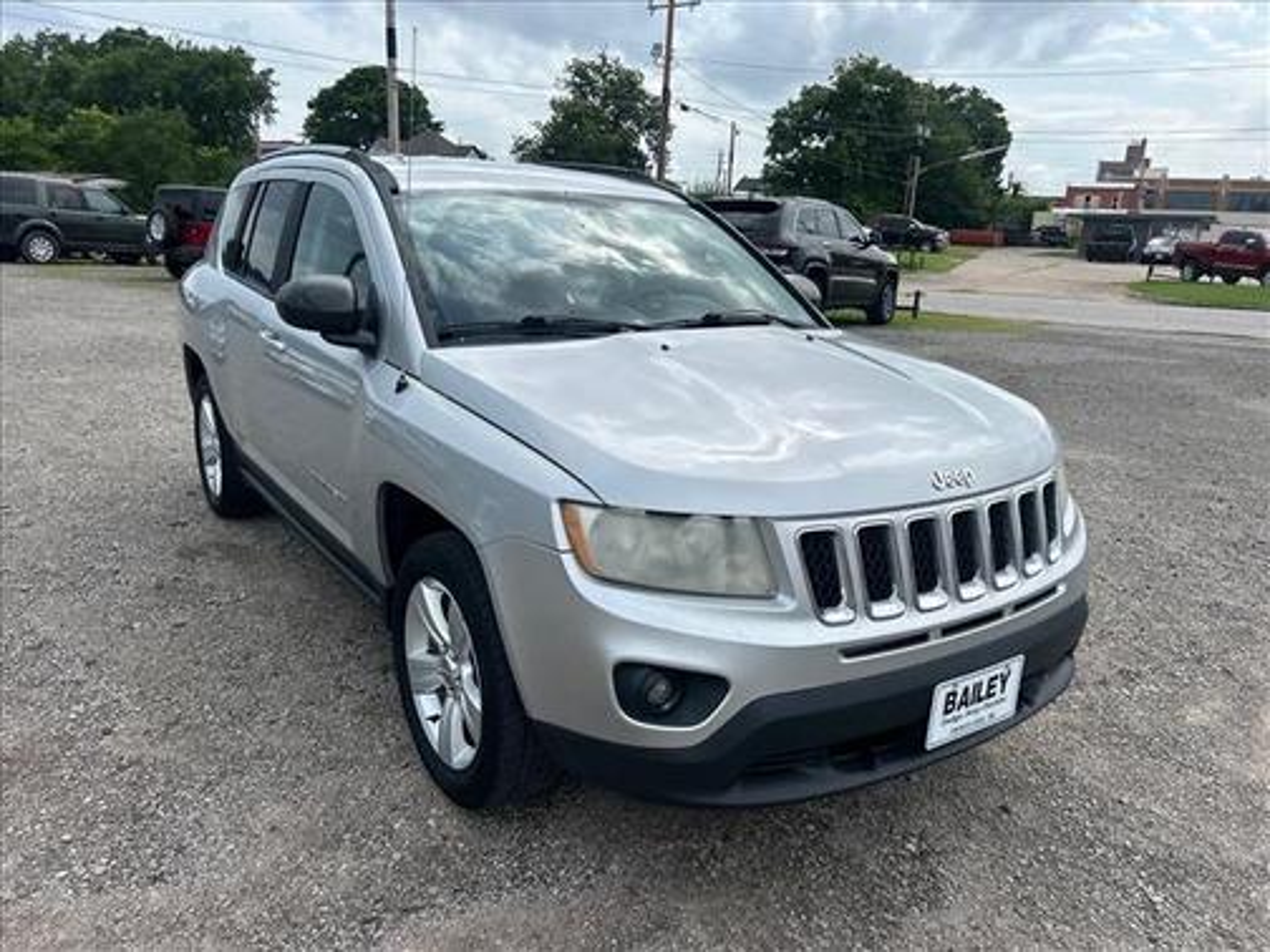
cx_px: 635
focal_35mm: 26
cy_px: 476
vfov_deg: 53.1
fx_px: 954
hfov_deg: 67.3
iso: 50
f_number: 1.5
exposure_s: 1/4831
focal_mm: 5.7
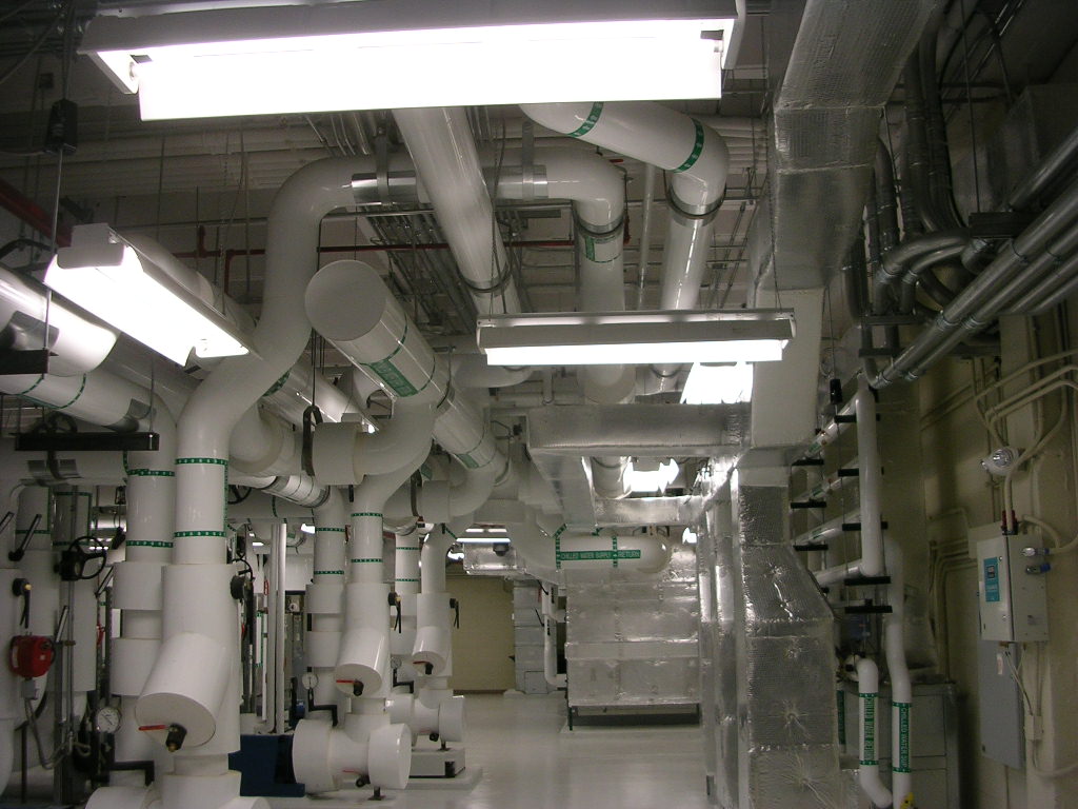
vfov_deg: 37.7
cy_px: 404
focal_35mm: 38
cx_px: 539
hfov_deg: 49.0
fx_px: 1183
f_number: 2.8
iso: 50
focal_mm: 5.8
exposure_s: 1/42.4
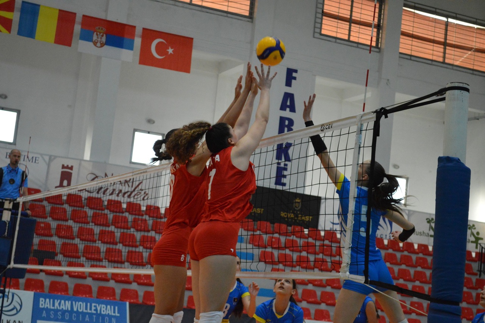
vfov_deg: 18.9
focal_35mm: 72
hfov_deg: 28.1
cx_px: 242
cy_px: 162
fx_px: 969
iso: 3200
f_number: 5.6
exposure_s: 1/500
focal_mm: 48
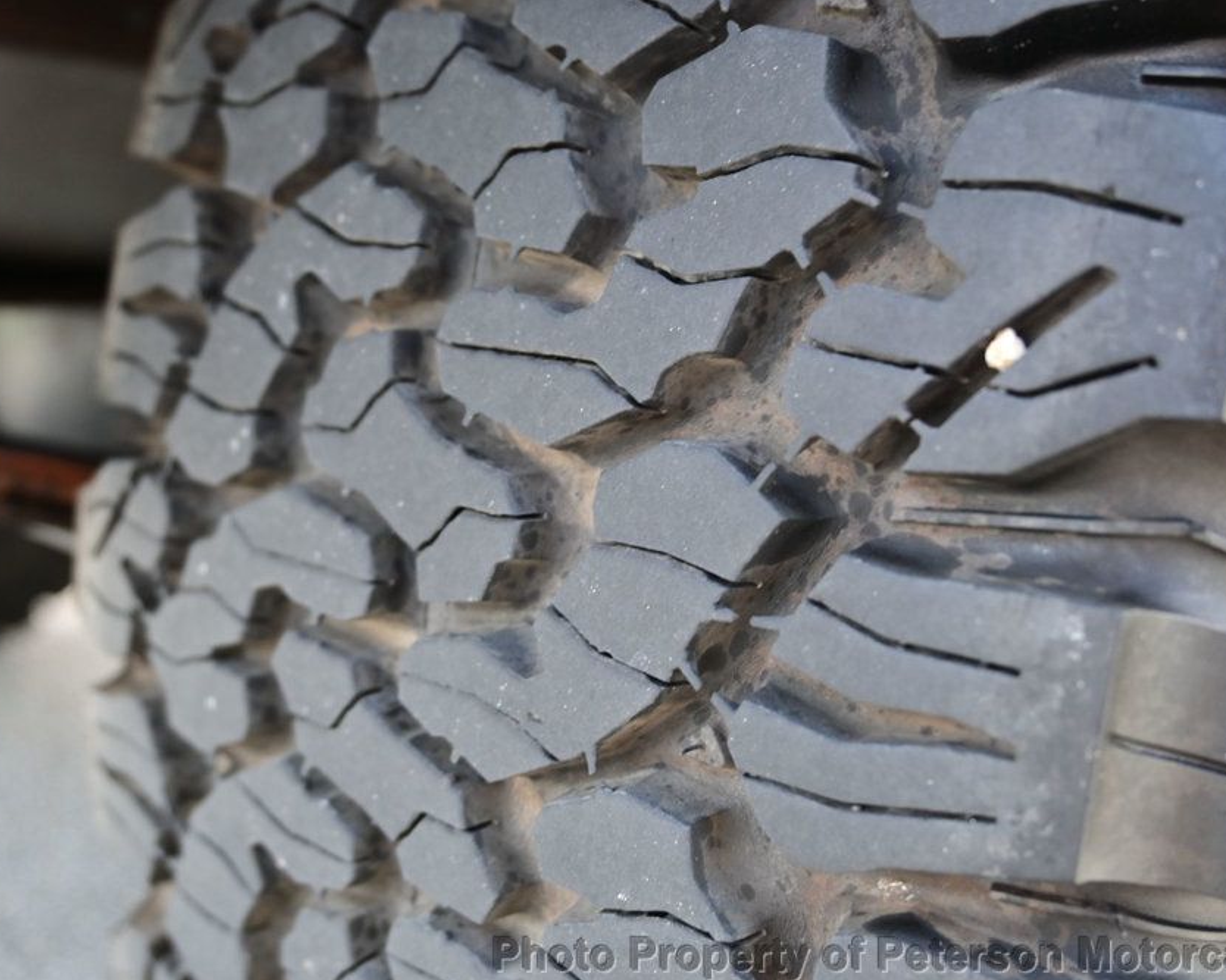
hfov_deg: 47.0
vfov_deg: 38.3
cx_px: 613
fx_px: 1410
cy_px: 498
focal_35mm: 39
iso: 200
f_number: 4
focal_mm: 22.5
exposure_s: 1/40
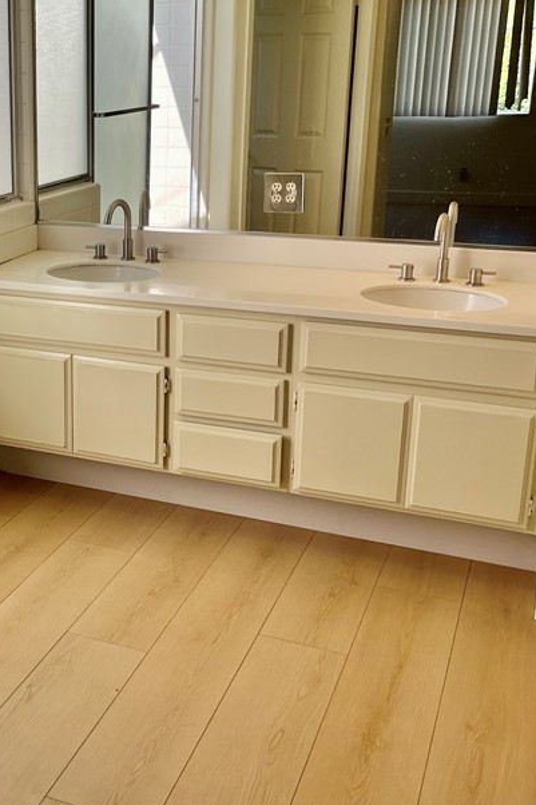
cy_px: 352
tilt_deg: -17.1
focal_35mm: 46
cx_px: 49
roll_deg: +1.3
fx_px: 1028
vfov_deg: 42.7
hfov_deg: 28.1
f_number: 1.6
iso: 50
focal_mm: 5.1
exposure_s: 1/515
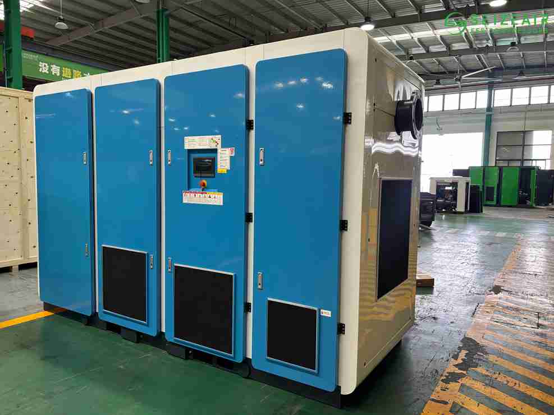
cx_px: 277
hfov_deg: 67.3
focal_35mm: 26
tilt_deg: -3.8
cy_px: 208
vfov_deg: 53.1
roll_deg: -1.0
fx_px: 416
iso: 125
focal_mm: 5.96
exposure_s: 1/90
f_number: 1.6
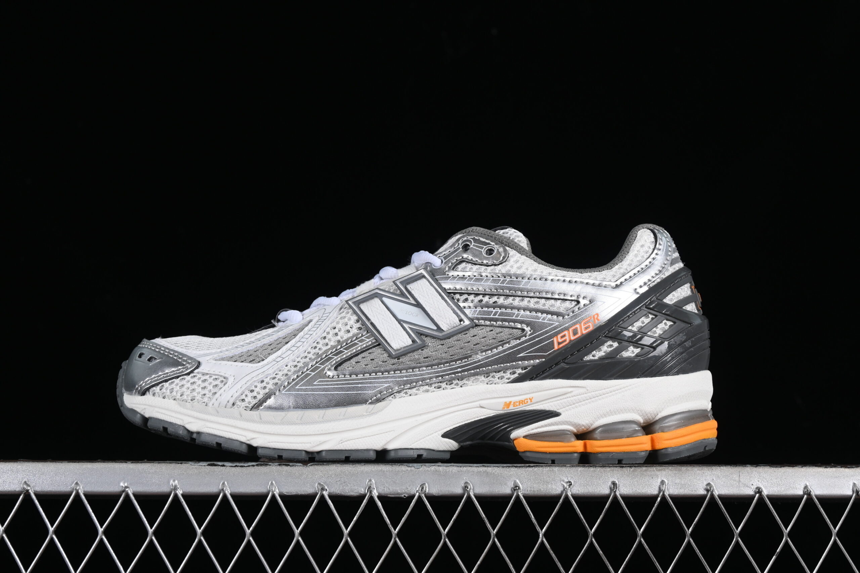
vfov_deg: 18.2
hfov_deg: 27.0
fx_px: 1792
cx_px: 430
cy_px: 286
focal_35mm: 75
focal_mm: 50
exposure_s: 1/80
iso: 160
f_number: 8
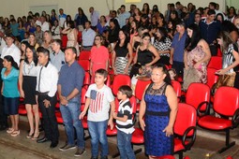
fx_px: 352
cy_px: 74
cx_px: 67
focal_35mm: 53
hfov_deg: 36.8
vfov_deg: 25.5
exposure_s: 1/80
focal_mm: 20
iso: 3200
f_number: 7.1
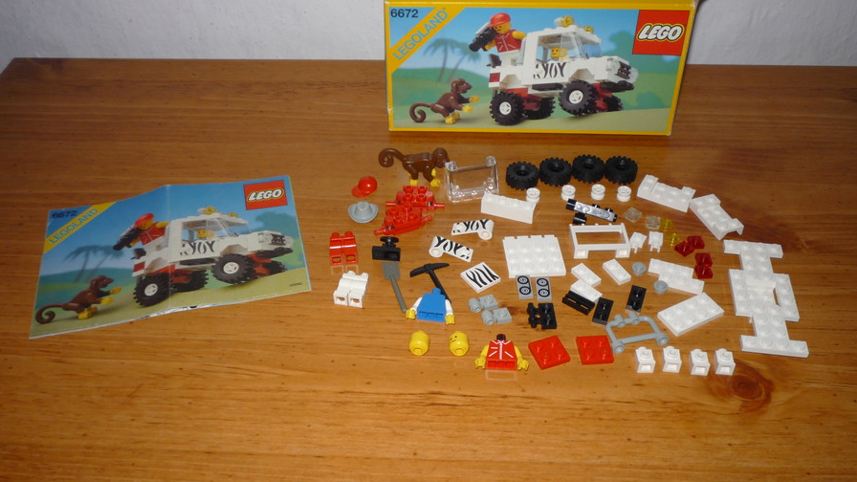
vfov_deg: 33.7
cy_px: 212
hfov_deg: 56.6
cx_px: 428
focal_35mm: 35
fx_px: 795
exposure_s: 1/30
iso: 100
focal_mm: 5.2
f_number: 3.3
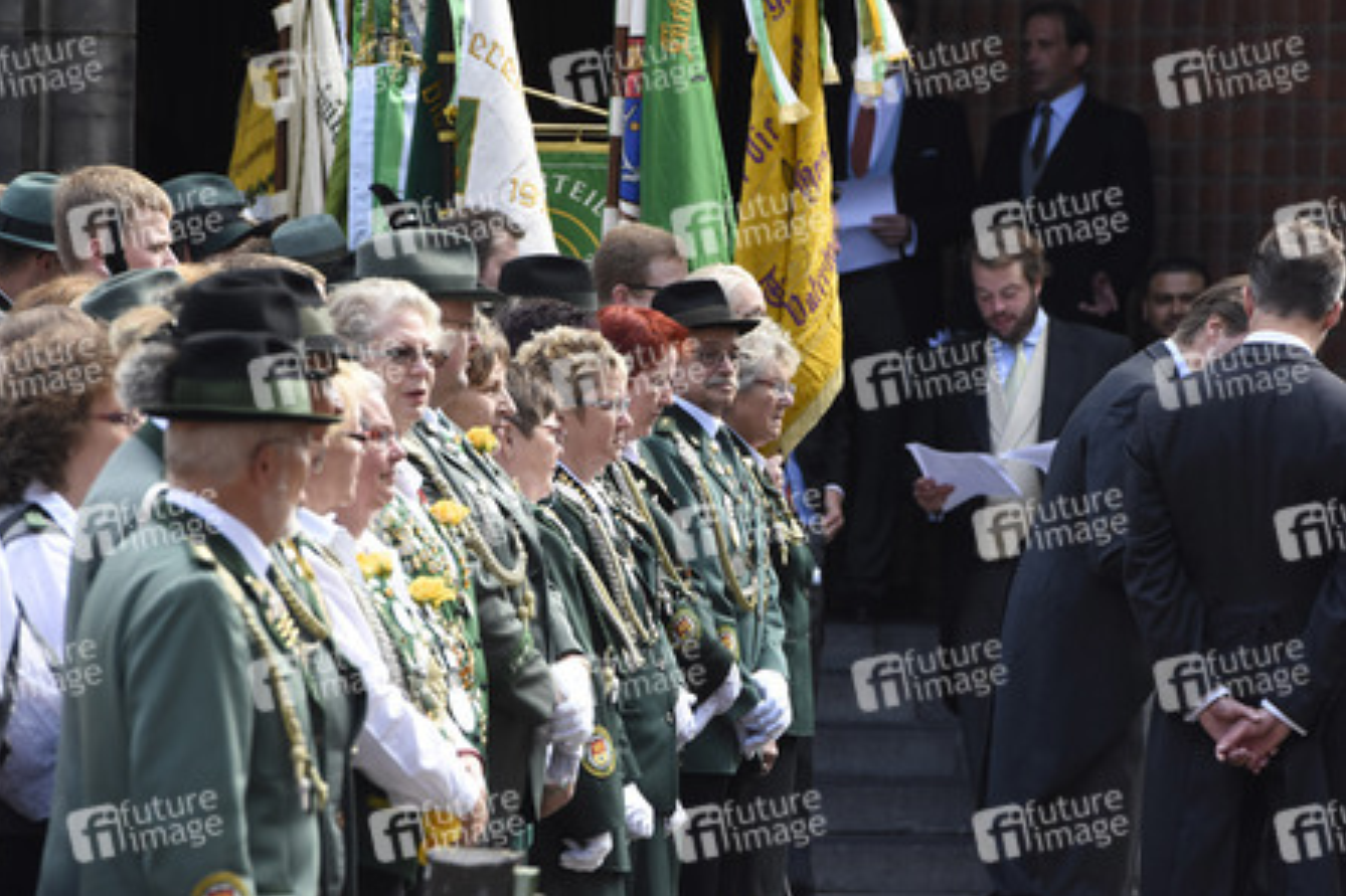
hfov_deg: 6.8
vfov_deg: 4.5
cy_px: 450
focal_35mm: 303
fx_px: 11324
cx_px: 668
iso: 800
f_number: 7.1
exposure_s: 1/400
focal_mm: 200
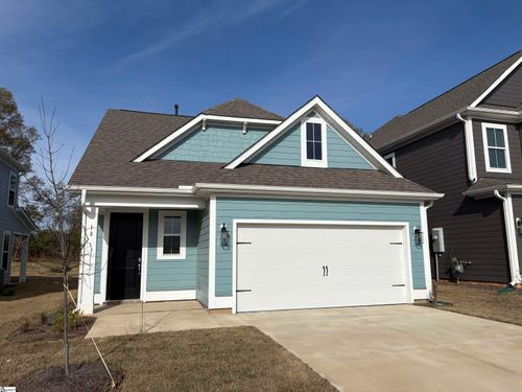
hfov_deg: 67.3
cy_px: 196
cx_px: 261
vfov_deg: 53.1
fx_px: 392
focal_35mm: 26
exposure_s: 1/8850
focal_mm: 5.96
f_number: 1.6
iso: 50
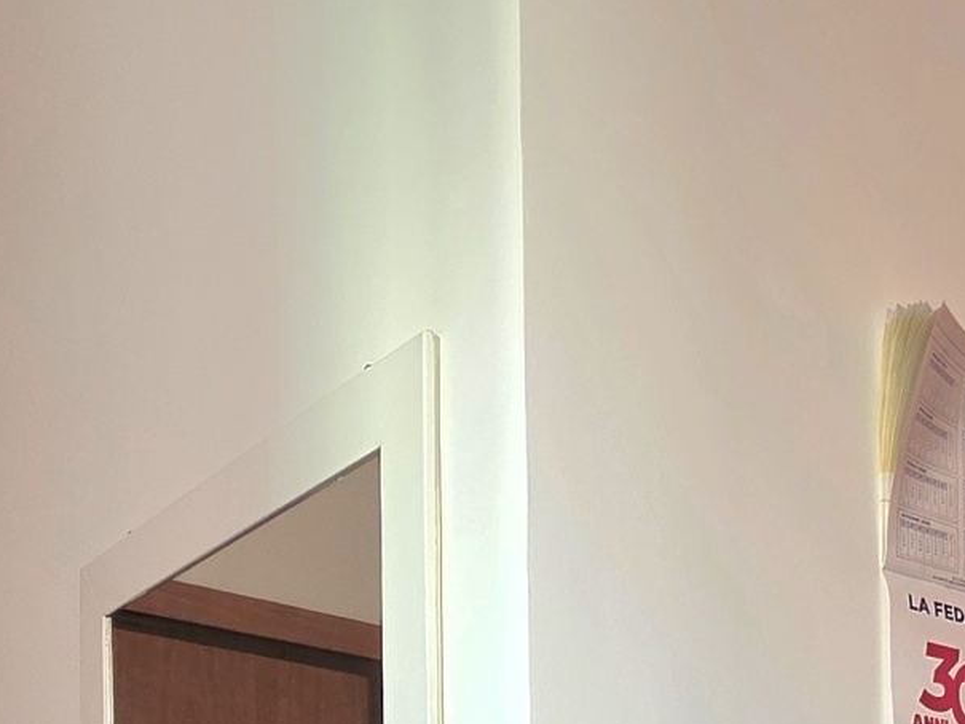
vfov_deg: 21.2
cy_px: 1167
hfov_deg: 33.7
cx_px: 794
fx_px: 1534
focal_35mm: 55
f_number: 1.9
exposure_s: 1/50.3
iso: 160
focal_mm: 2.2
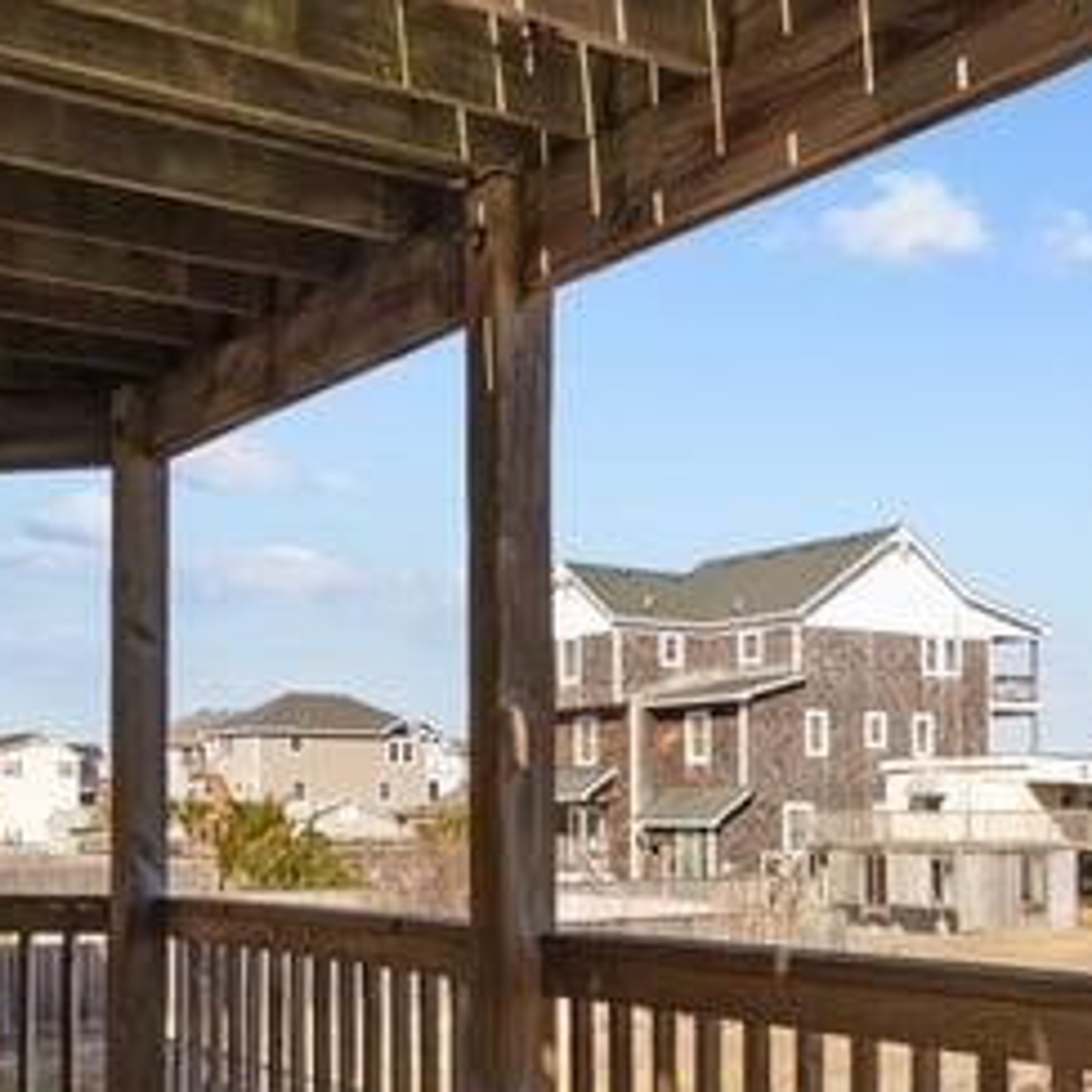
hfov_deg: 33.7
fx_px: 1785
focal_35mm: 50
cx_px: 729
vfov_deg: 33.0
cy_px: 879
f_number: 8
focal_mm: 14
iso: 100
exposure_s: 1/320
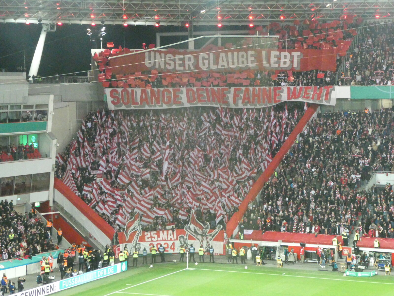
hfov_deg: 20.0
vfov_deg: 15.1
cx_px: 197
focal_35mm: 98
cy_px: 148
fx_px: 1115
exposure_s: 1/125
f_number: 5
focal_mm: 17.5
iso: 2000
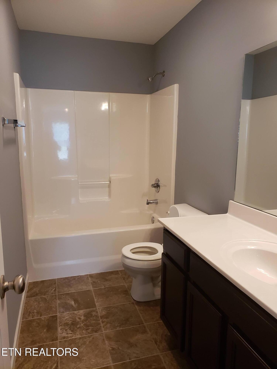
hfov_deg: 53.1
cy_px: 184
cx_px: 138
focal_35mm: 26
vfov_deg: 67.3
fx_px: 277
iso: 320
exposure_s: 1/60
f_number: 2.4
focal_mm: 4.3
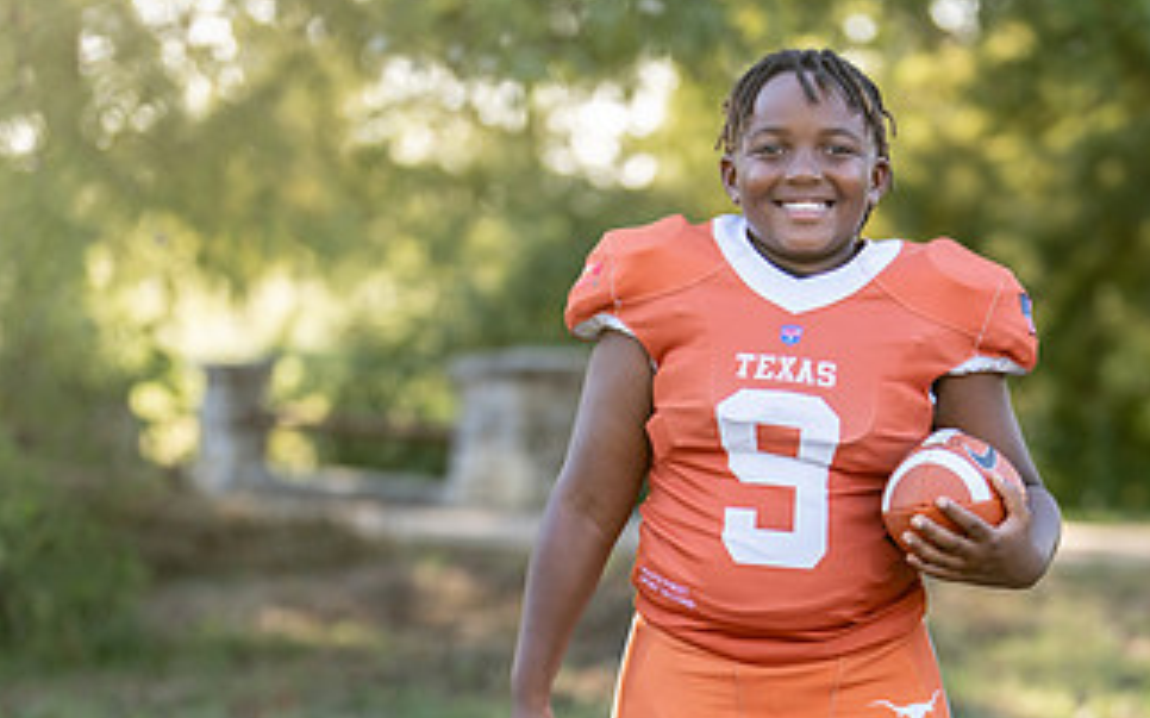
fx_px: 3415
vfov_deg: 11.9
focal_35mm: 109
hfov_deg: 19.0
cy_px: 715
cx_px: 810
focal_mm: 50
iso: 100
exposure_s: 1/1000
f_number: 1.2
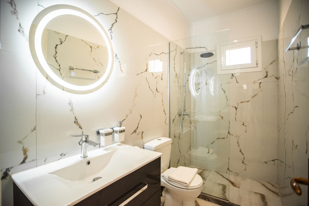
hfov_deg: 93.2
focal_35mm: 17
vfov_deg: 70.5
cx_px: 154
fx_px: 146
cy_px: 103
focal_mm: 17
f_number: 2.8
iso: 500
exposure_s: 1/160
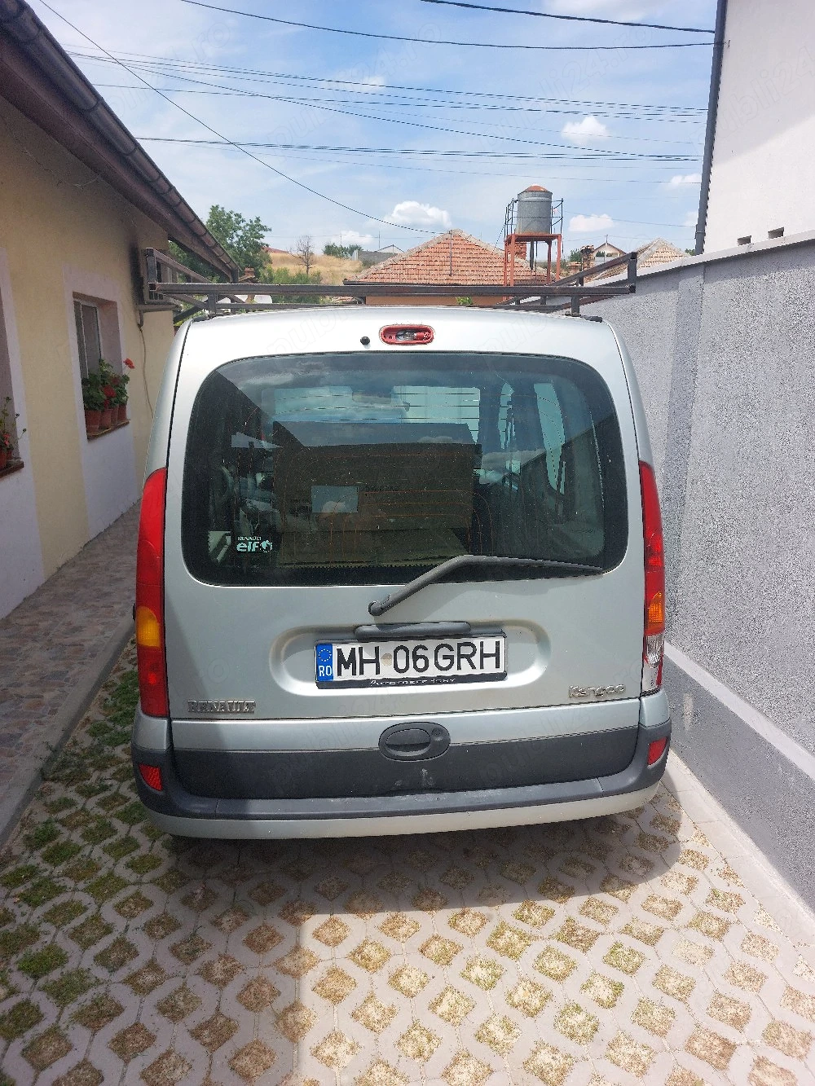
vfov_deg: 69.4
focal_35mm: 25
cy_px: 543
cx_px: 408
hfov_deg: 54.9
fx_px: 785
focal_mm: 5.23
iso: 25
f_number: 1.8
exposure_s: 1/909
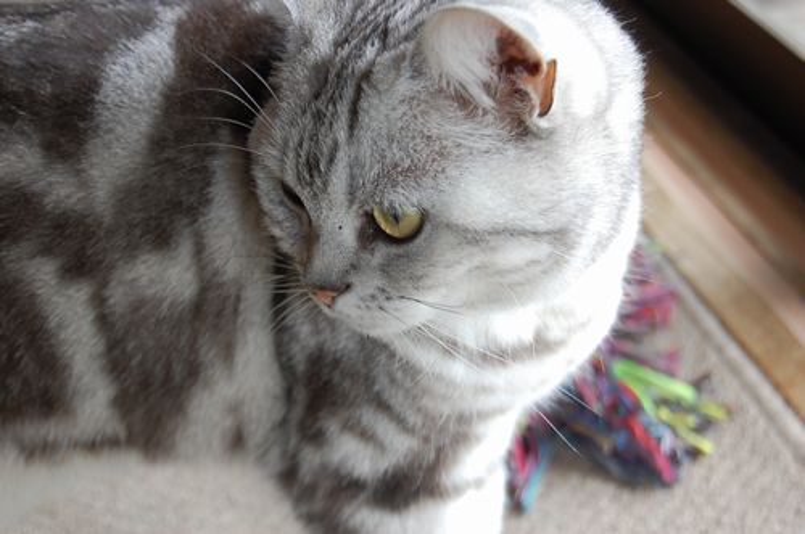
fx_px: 1842
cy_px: 267
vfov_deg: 16.5
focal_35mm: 82
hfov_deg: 24.6
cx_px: 402
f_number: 5.6
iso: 400
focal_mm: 55
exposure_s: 1/40
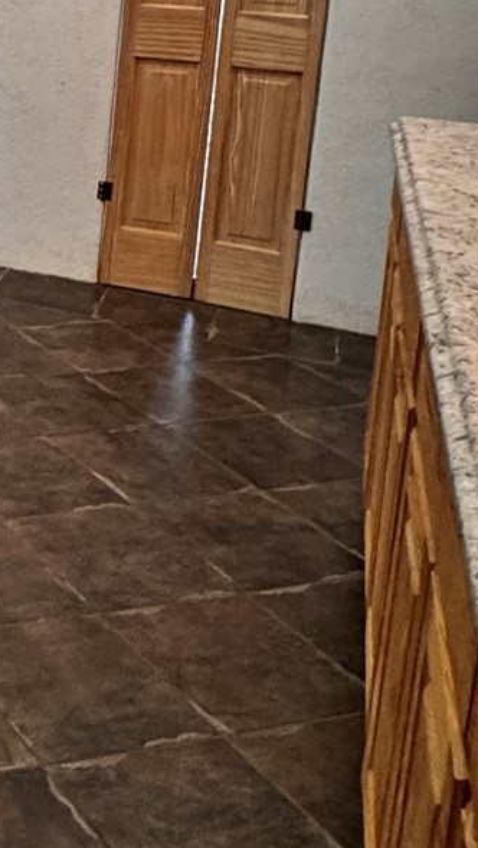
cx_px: -435
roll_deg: -0.3
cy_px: 68
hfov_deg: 17.4
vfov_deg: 36.5
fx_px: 1192
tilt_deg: -10.1
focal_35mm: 53
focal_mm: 2.22
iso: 320
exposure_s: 1/60
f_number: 2.2
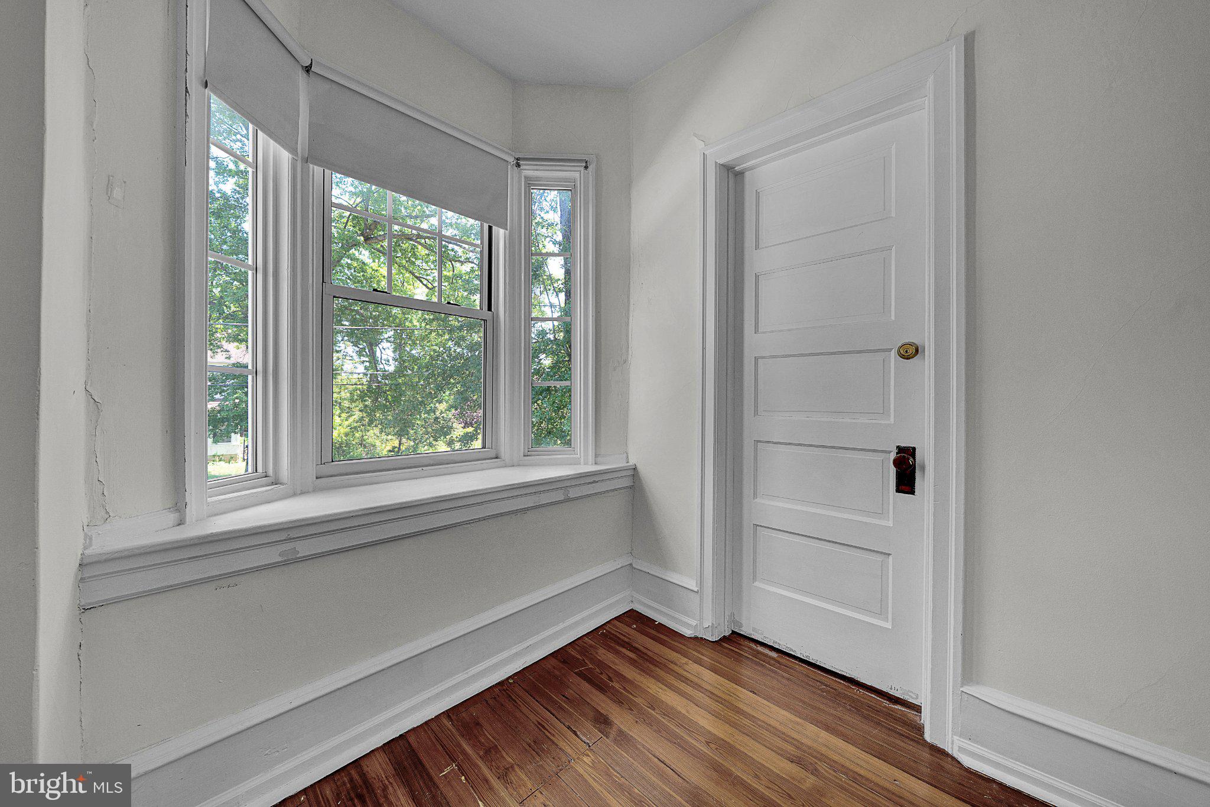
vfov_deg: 90.0
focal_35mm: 12
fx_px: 403
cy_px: 404
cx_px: 605
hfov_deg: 112.6
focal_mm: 12
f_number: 6.3
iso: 320
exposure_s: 1/25
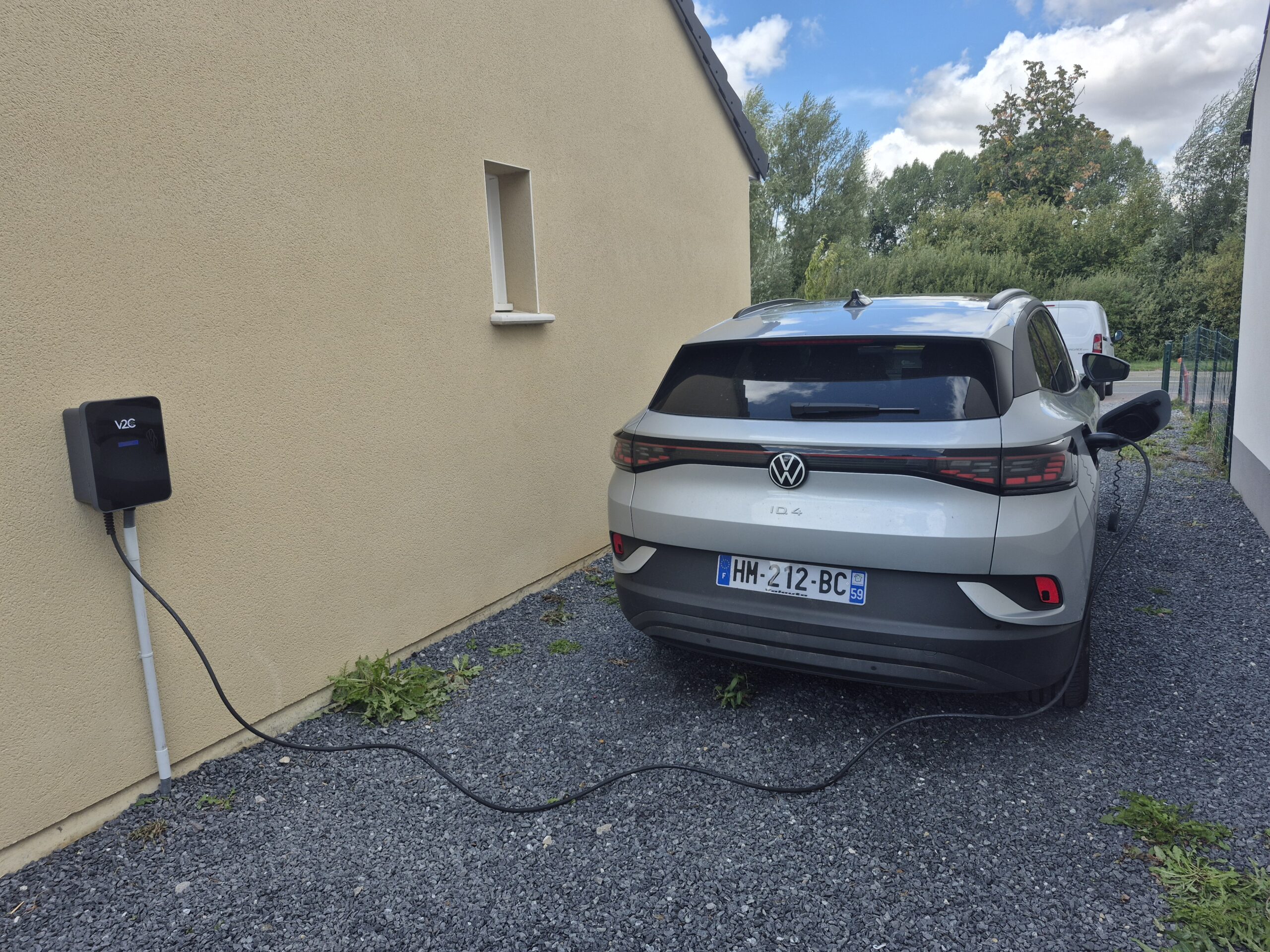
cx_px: 635
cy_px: 476
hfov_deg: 73.9
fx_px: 844
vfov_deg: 58.9
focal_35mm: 23
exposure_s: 1/918
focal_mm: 5.4
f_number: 1.8
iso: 25
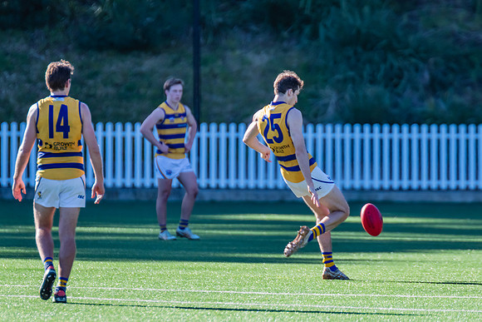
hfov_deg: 2.7
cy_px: 158
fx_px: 10069
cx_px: 293
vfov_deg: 1.8
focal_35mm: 752
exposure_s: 1/1250
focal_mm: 600
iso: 800
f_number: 6.3
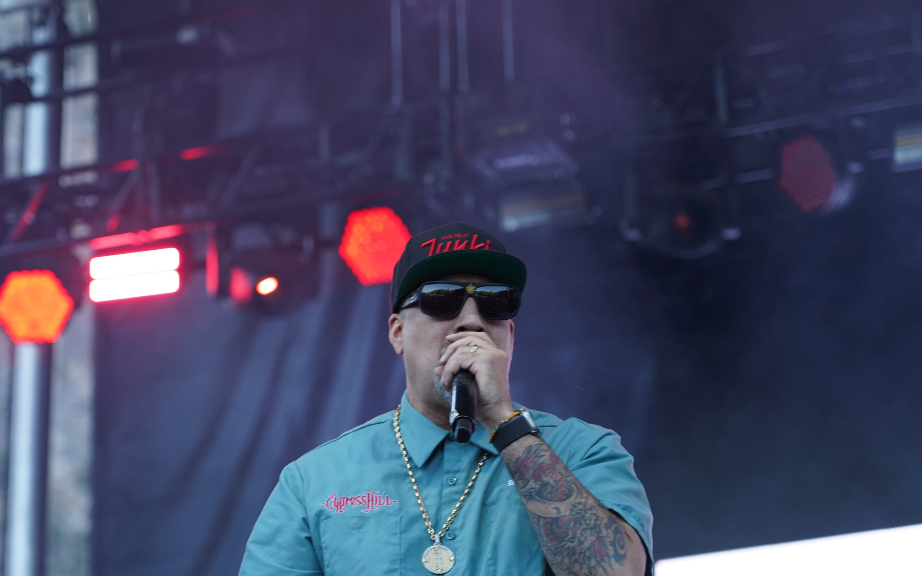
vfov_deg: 9.2
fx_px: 3593
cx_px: 324
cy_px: 378
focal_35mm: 143
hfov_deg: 14.6
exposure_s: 1/160
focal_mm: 105
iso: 320
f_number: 4
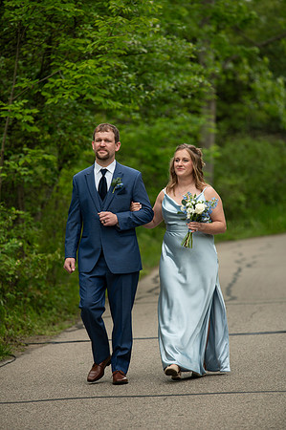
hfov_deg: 6.9
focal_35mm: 200
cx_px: 143
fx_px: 2389
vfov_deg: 10.3
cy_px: 215
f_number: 3.5
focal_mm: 200
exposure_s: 1/200
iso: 320
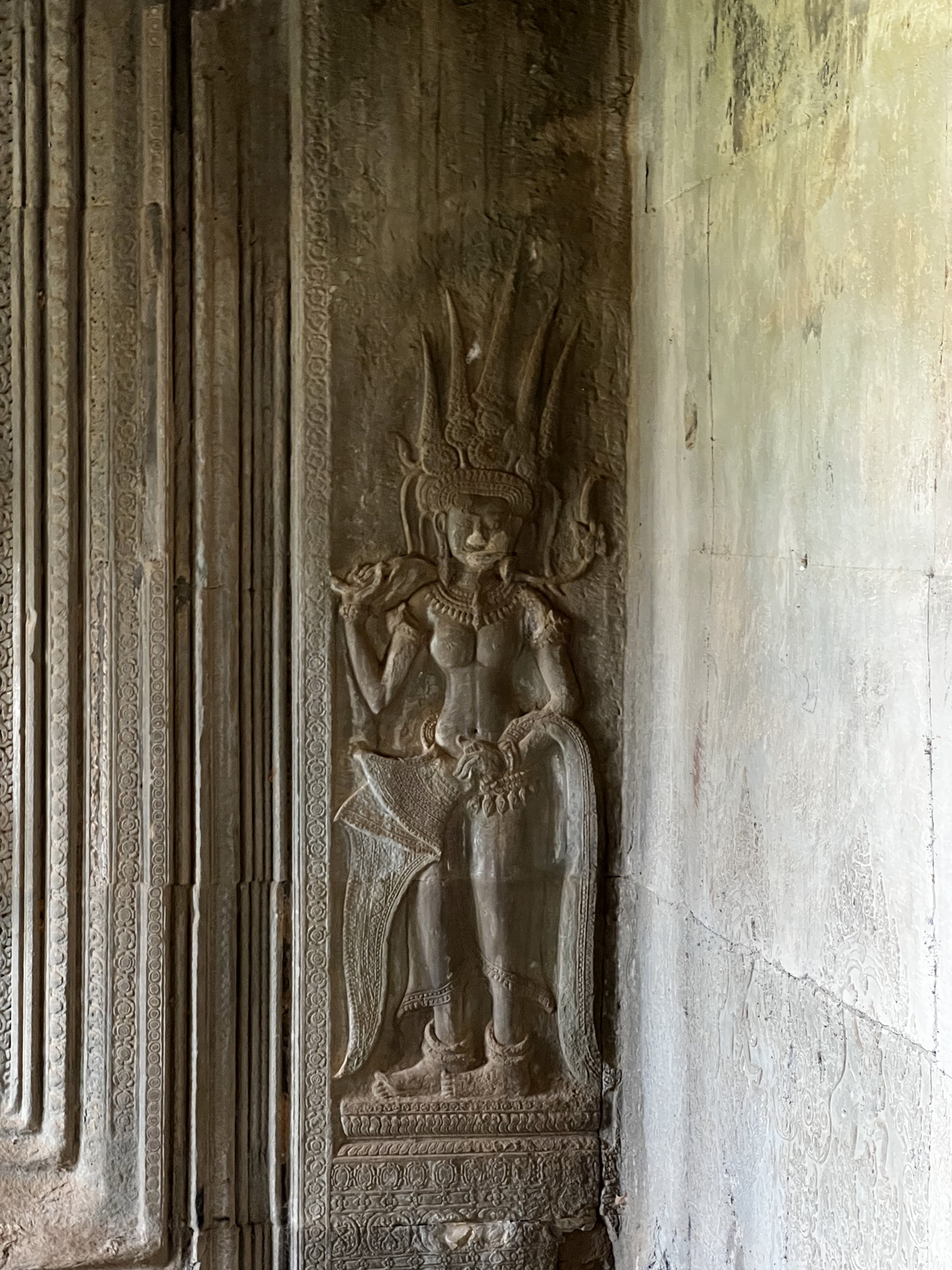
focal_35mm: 77
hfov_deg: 19.1
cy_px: 635
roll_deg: -0.2
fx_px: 2824
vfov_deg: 25.3
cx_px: 476
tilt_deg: -1.6
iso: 800
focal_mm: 9
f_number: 2.8
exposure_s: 1/48
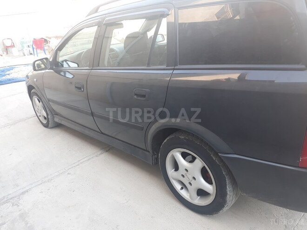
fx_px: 239
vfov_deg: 51.4
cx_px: 154
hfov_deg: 65.3
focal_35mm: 27
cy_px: 115
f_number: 1.9
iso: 50
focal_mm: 3.6
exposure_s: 1/100
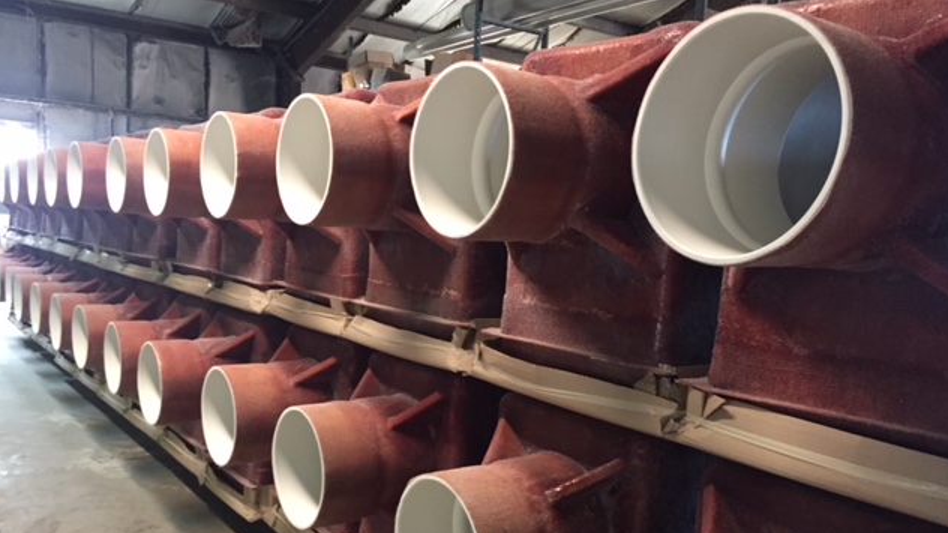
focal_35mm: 32
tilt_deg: -8.3
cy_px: 335
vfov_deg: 36.4
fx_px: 804
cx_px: 476
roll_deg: -4.1
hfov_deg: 61.0
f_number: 2.2
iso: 250
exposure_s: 1/15
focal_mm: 4.15
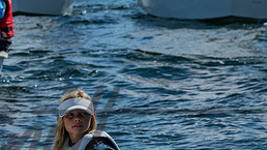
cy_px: 122
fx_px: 4254
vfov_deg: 2.0
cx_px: -36
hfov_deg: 3.6
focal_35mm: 601
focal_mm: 185
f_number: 8
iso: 100
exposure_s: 1/500
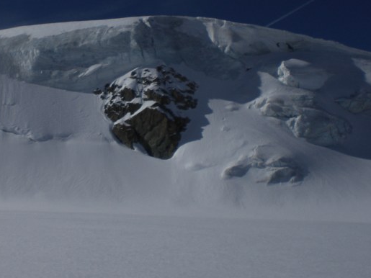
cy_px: 118
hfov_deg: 32.0
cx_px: 85
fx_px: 632
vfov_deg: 24.8
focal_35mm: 59
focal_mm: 6.3
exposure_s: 1/2000
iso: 50
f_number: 4.4
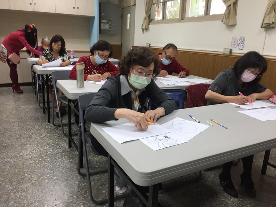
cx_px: 138
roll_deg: -3.3
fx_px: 231
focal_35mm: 29
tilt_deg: -16.2
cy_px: 104
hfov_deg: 61.7
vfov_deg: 48.2
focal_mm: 4.15
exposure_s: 1/30
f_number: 2.2
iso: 50
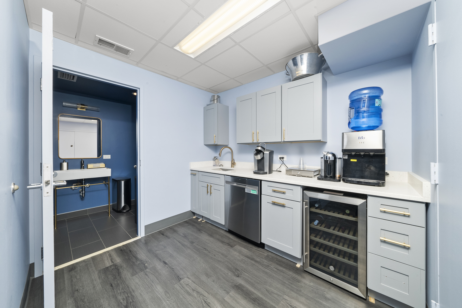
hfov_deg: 112.6
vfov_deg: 90.1
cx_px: 231
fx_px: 154
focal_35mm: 12
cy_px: 154
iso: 640
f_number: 16
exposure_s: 3.2
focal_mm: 12
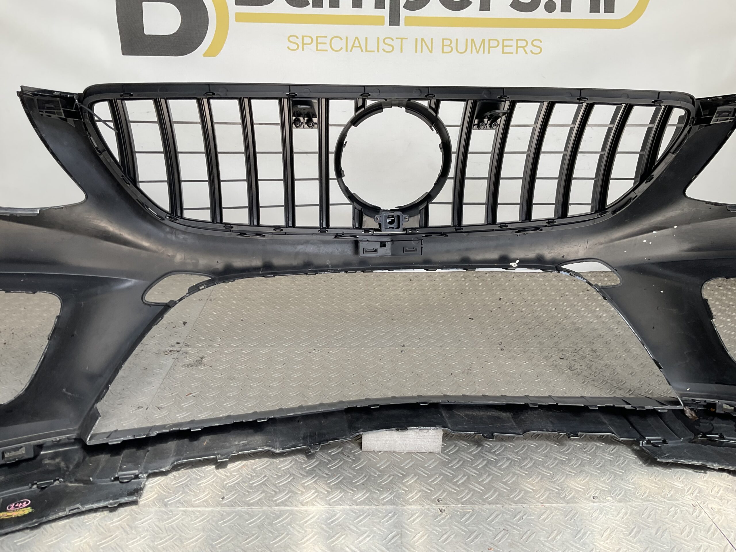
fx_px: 617
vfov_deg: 48.2
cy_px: 276
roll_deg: -3.5
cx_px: 368
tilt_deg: -19.9
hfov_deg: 61.7
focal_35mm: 29
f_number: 1.8
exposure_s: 1/270
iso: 16
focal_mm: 3
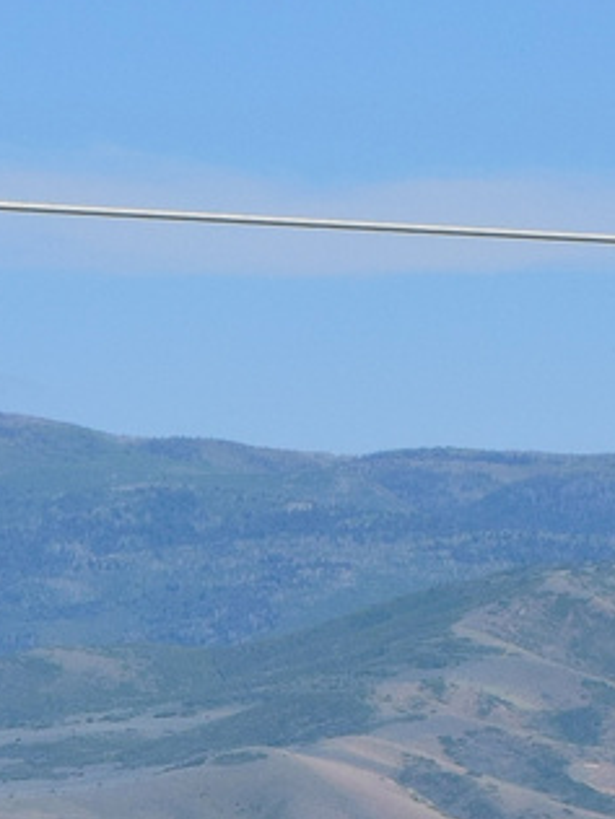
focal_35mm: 448
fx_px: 10612
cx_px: 106
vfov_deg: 4.4
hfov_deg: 3.3
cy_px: 1344
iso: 320
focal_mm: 48
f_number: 11
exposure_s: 1/500
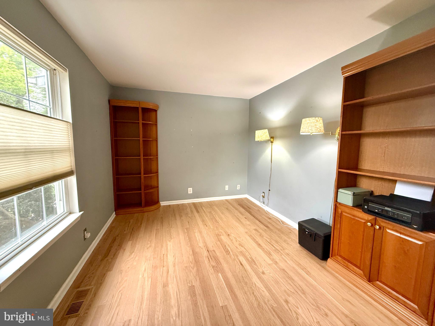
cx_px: 218
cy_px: 163
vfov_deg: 85.7
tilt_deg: -5.7
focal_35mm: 14
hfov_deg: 102.1
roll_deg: -0.6
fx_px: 176
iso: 320
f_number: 2.2
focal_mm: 2.22
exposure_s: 1/60
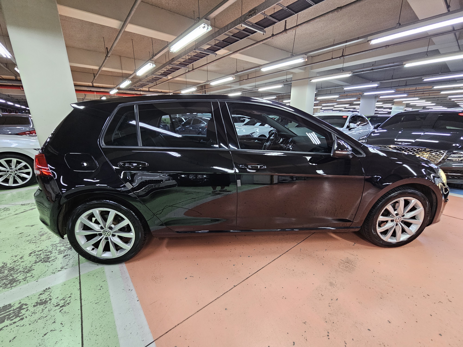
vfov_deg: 89.9
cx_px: 232
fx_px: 174
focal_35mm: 13
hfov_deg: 106.2
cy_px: 174
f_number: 2.2
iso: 250
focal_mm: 2.2
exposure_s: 1/60
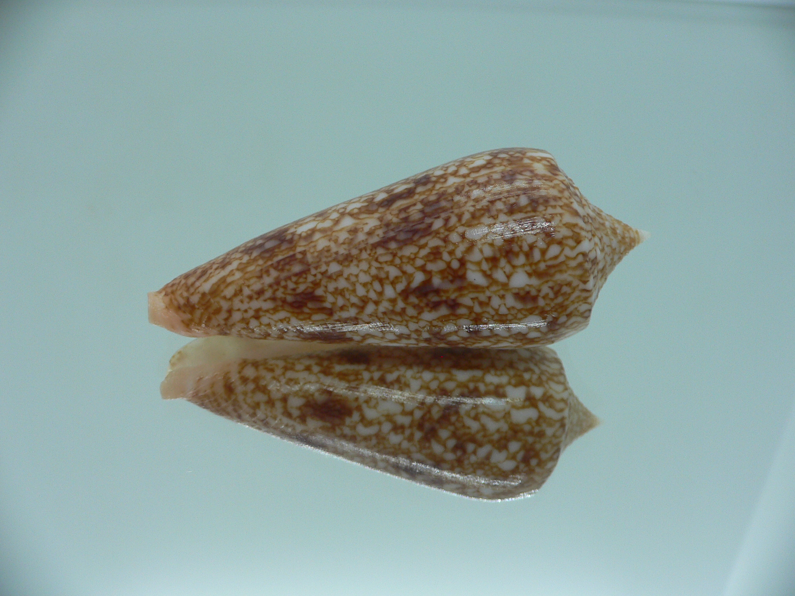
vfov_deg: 40.7
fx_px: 804
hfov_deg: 52.6
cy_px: 298
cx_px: 398
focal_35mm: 35
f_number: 2.8
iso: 80
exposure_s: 1/60
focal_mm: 4.6
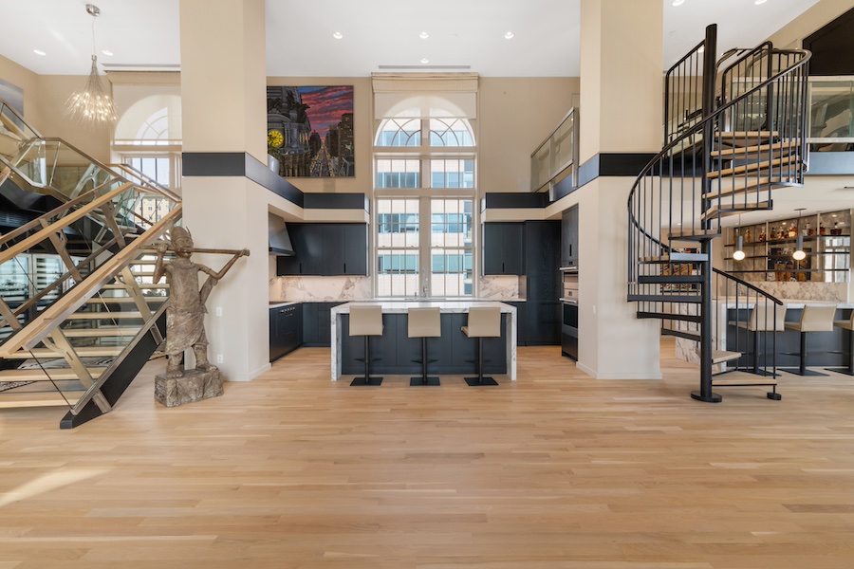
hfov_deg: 96.7
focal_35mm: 16
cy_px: 284
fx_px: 380
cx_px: 427
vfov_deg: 73.7
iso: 500
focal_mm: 16
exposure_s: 1/20
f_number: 10
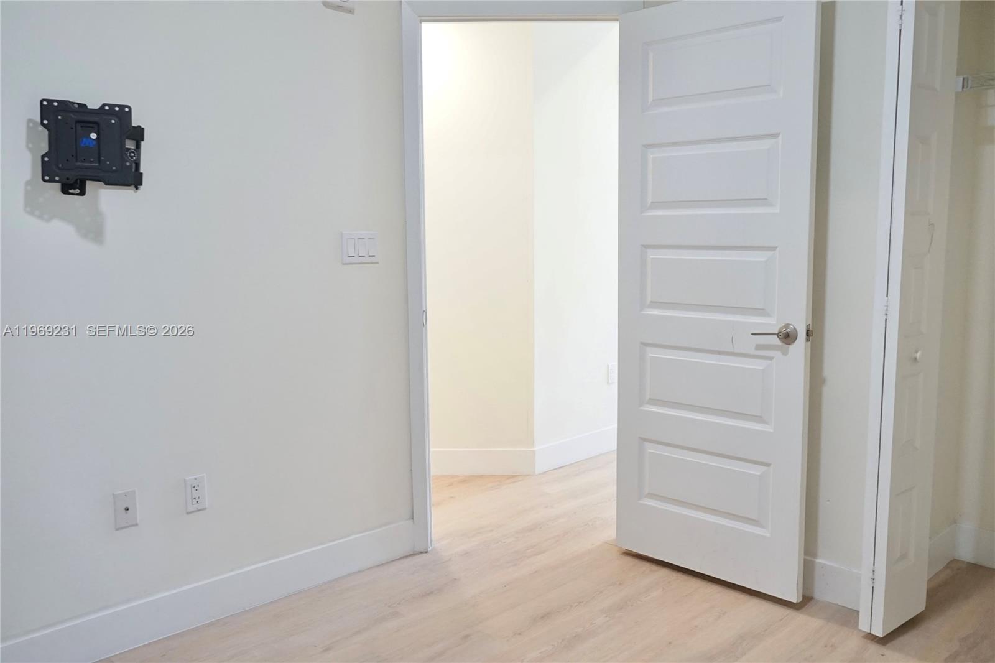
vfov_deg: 42.3
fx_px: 857
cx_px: 498
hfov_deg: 60.3
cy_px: 332
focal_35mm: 31
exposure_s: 1/60
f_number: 4
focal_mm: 21
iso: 1600
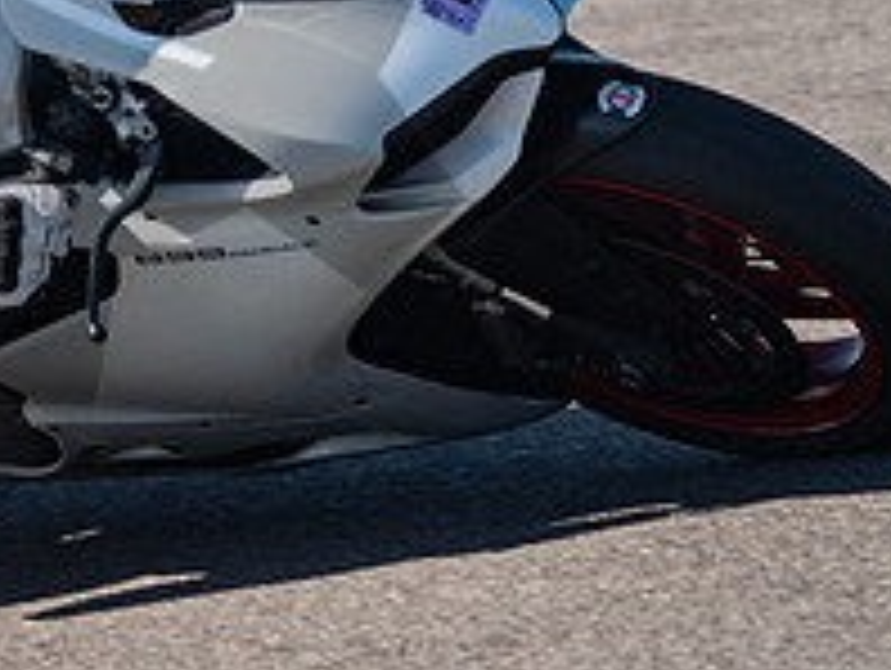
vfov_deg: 2.5
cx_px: 27
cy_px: -142
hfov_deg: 3.3
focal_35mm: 591
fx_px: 15231
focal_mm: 140
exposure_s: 1/2500
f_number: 2.8
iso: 800
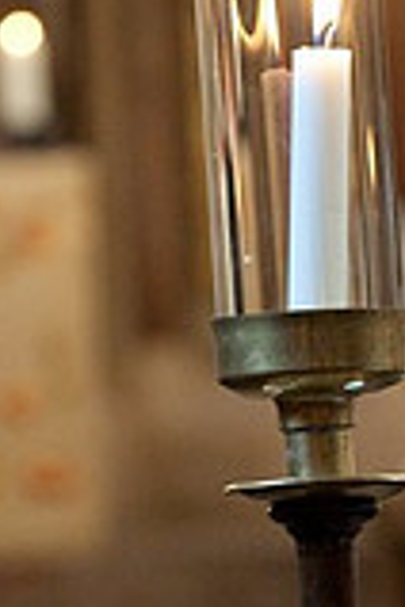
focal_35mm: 353
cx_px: -99
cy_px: 431
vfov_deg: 5.8
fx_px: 5956
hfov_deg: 3.9
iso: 3600
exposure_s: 1/50
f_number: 6.3
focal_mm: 125
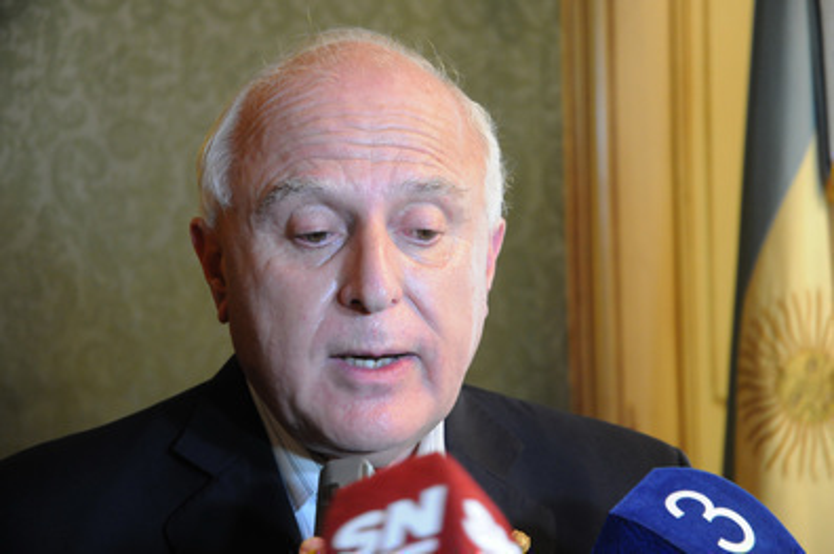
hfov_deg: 19.5
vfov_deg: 13.0
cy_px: 277
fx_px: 2429
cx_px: 417
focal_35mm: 105
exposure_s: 1/25
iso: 1600
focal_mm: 70
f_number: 4.5
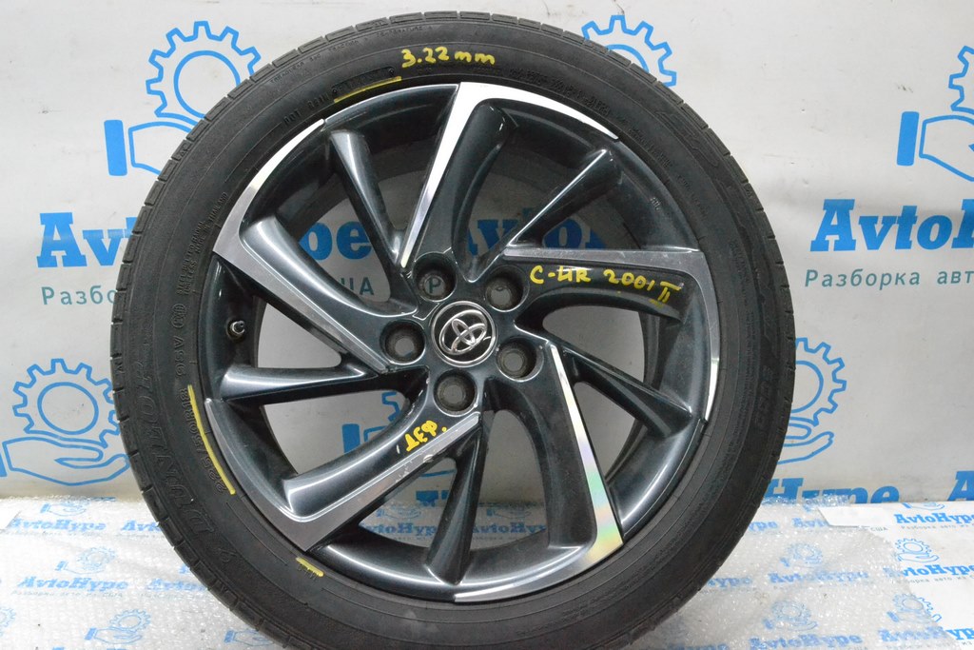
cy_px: 325
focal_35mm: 33
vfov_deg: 40.0
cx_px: 487
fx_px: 893
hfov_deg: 57.2
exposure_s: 1/100
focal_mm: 22
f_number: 11
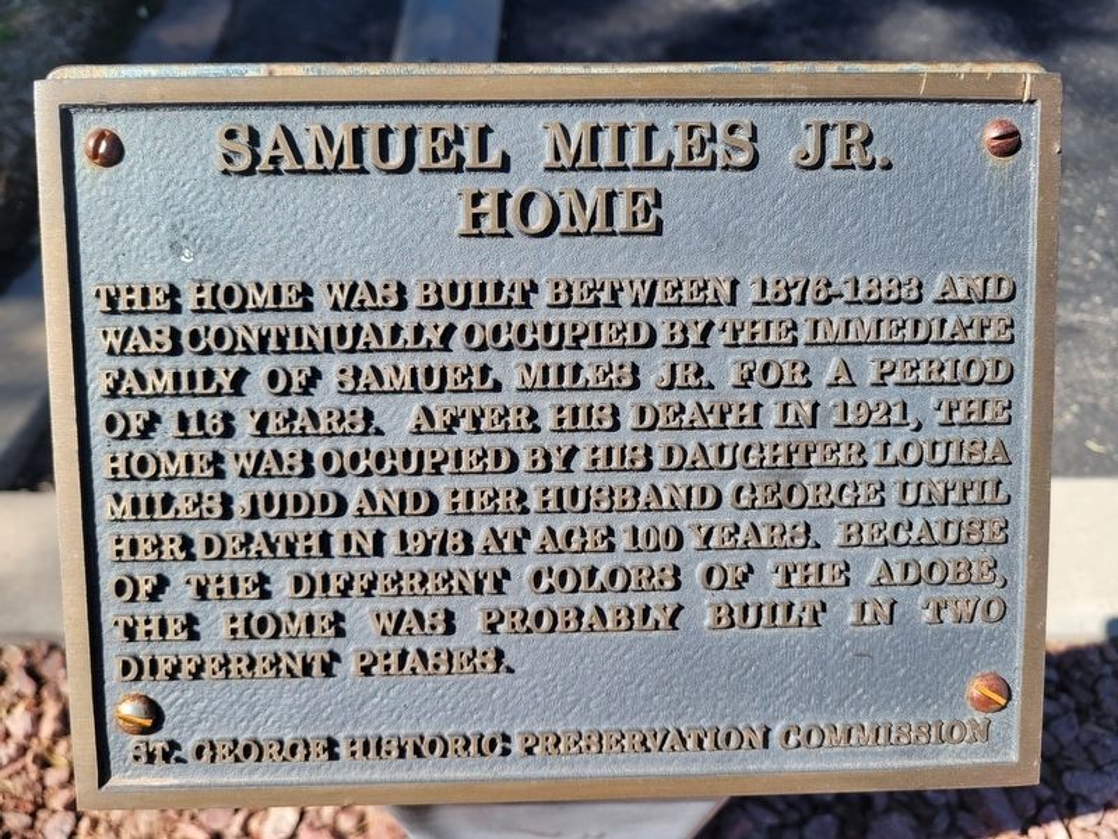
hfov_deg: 67.3
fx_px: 840
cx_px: 559
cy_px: 420
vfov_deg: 53.1
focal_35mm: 26
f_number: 1.8
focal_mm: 5.4
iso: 40
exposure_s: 1/1189
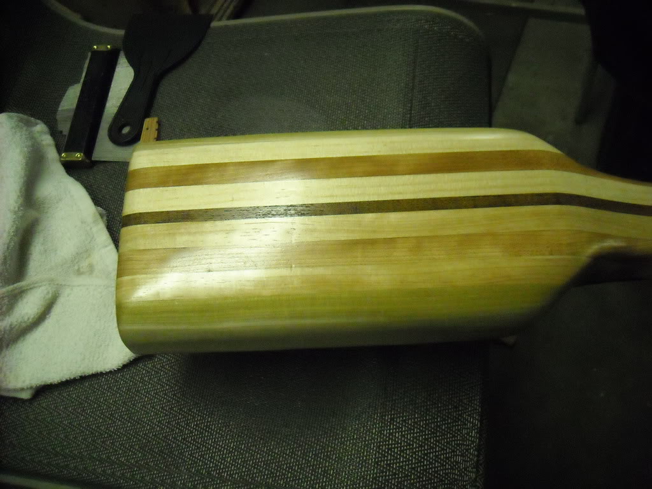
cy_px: 244
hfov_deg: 52.6
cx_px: 326
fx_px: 659
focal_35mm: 35
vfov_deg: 40.7
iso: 800
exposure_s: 1/67
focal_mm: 5.7
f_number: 2.8
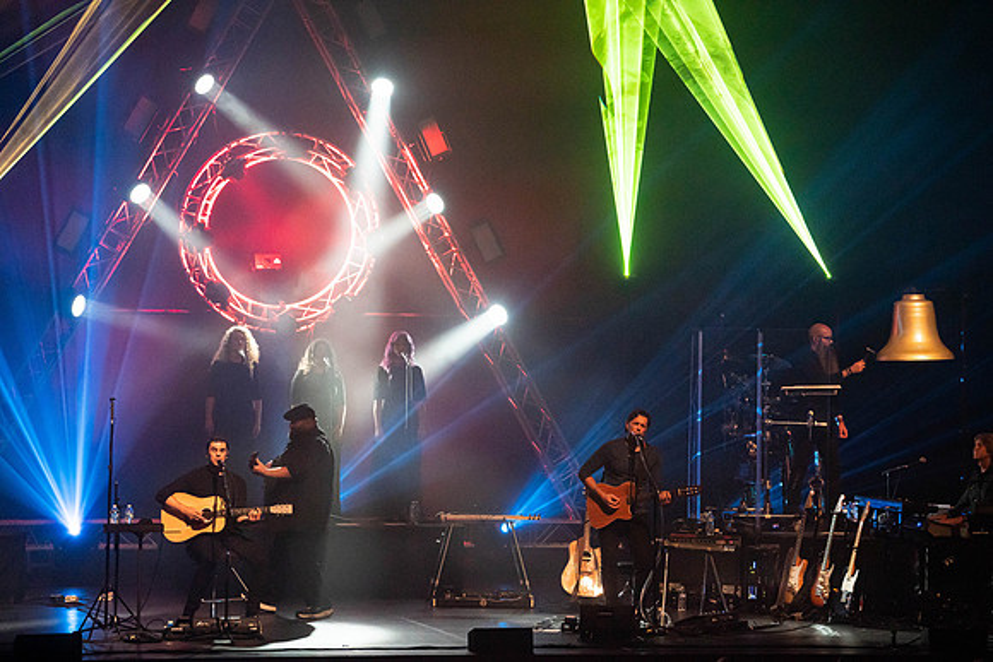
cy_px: 331
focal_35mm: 147
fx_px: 4056
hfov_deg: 14.0
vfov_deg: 9.3
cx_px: 496
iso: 6400
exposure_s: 1/250
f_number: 5.6
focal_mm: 147
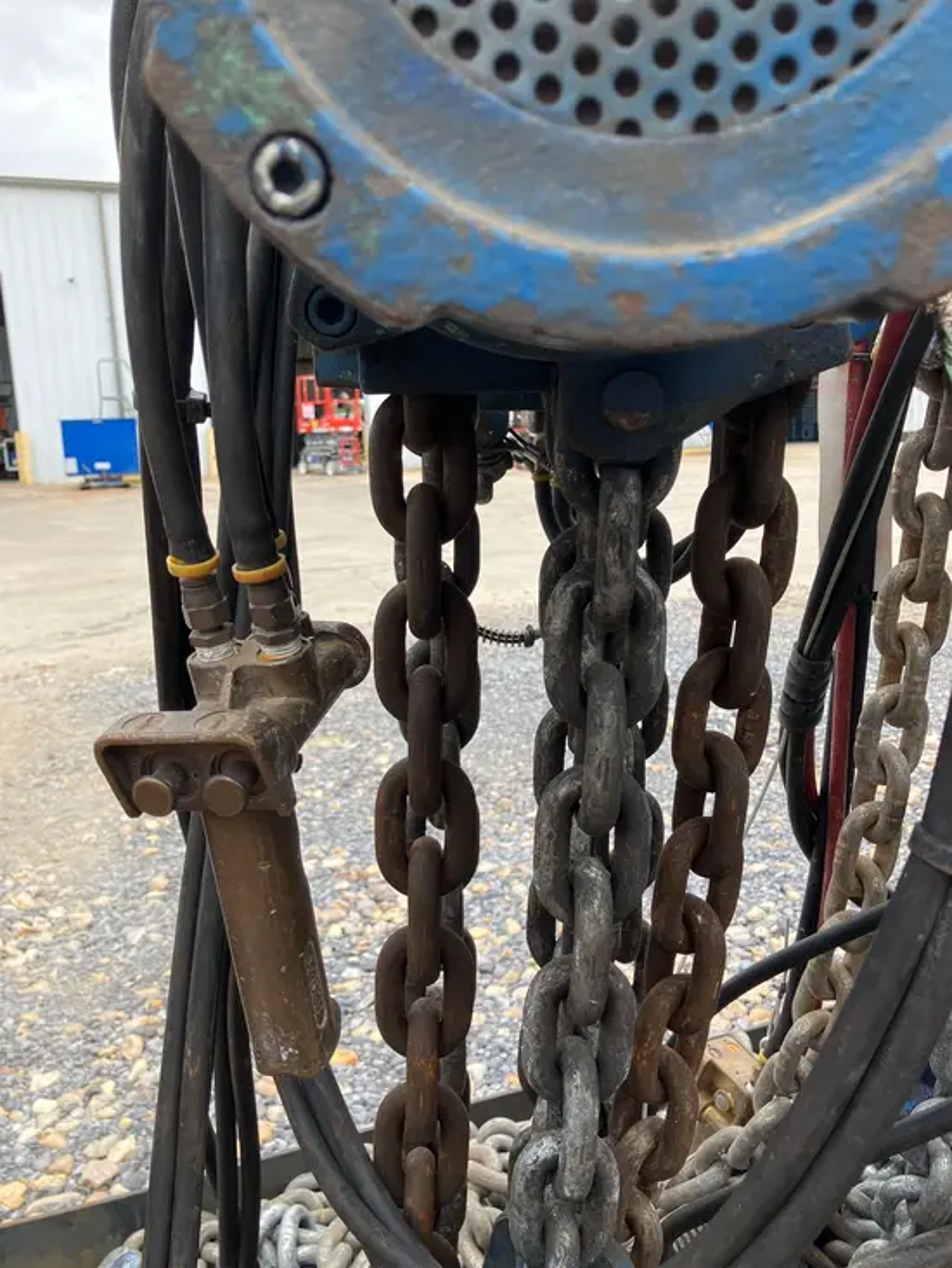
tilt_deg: -8.8
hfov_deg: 49.8
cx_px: 476
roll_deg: +2.8
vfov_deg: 63.4
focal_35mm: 28
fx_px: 1026
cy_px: 634
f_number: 1.8
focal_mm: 3.99
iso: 32
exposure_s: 1/450
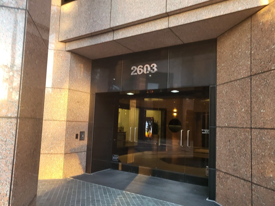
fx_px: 207
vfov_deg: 53.1
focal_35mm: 26
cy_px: 103
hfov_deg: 67.3
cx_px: 138
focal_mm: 4.25
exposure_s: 1/120
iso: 200
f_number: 1.8
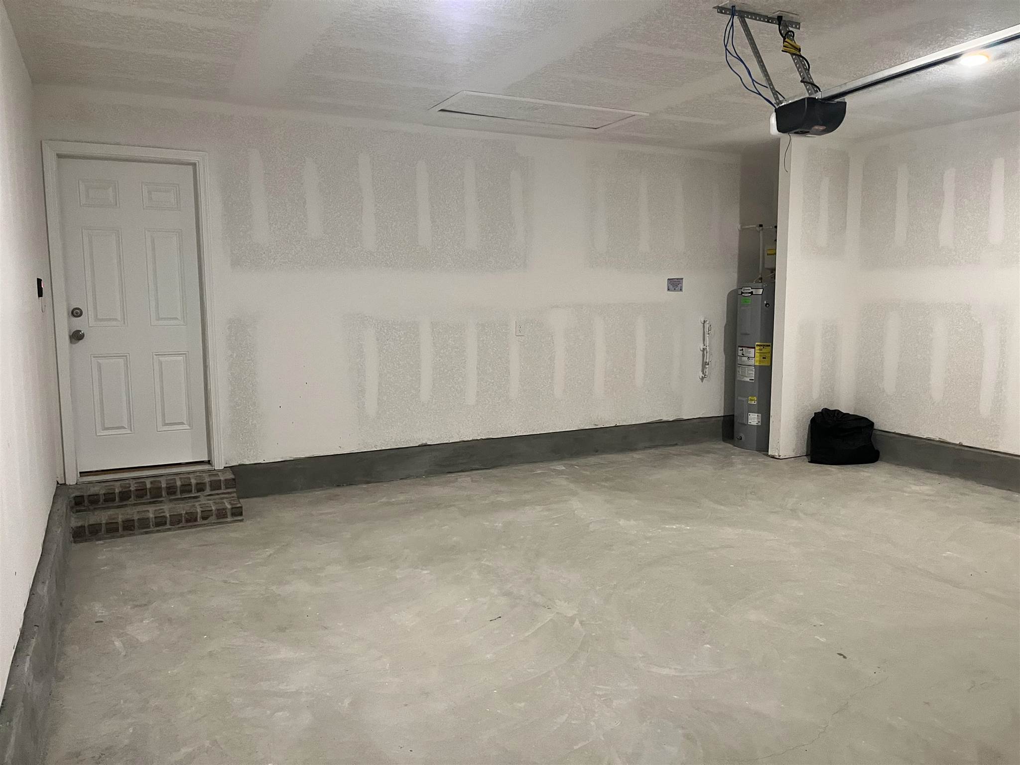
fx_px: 766
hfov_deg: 67.3
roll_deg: +0.1
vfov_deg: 53.1
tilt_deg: -4.5
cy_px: 382
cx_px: 510
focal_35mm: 26
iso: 320
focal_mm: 5.1
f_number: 1.6
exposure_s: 1/60
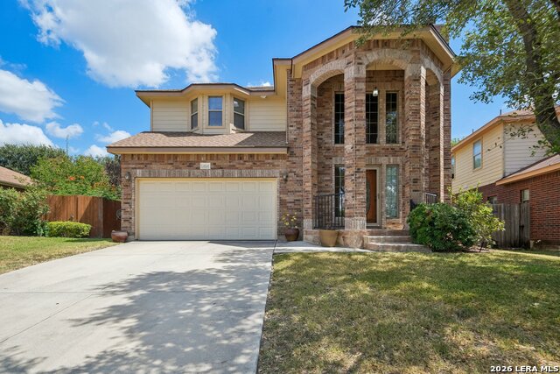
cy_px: 187
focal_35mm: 19
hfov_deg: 86.9
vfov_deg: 64.6
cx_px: 280
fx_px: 296
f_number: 8
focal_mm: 19
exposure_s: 1/1000
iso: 500
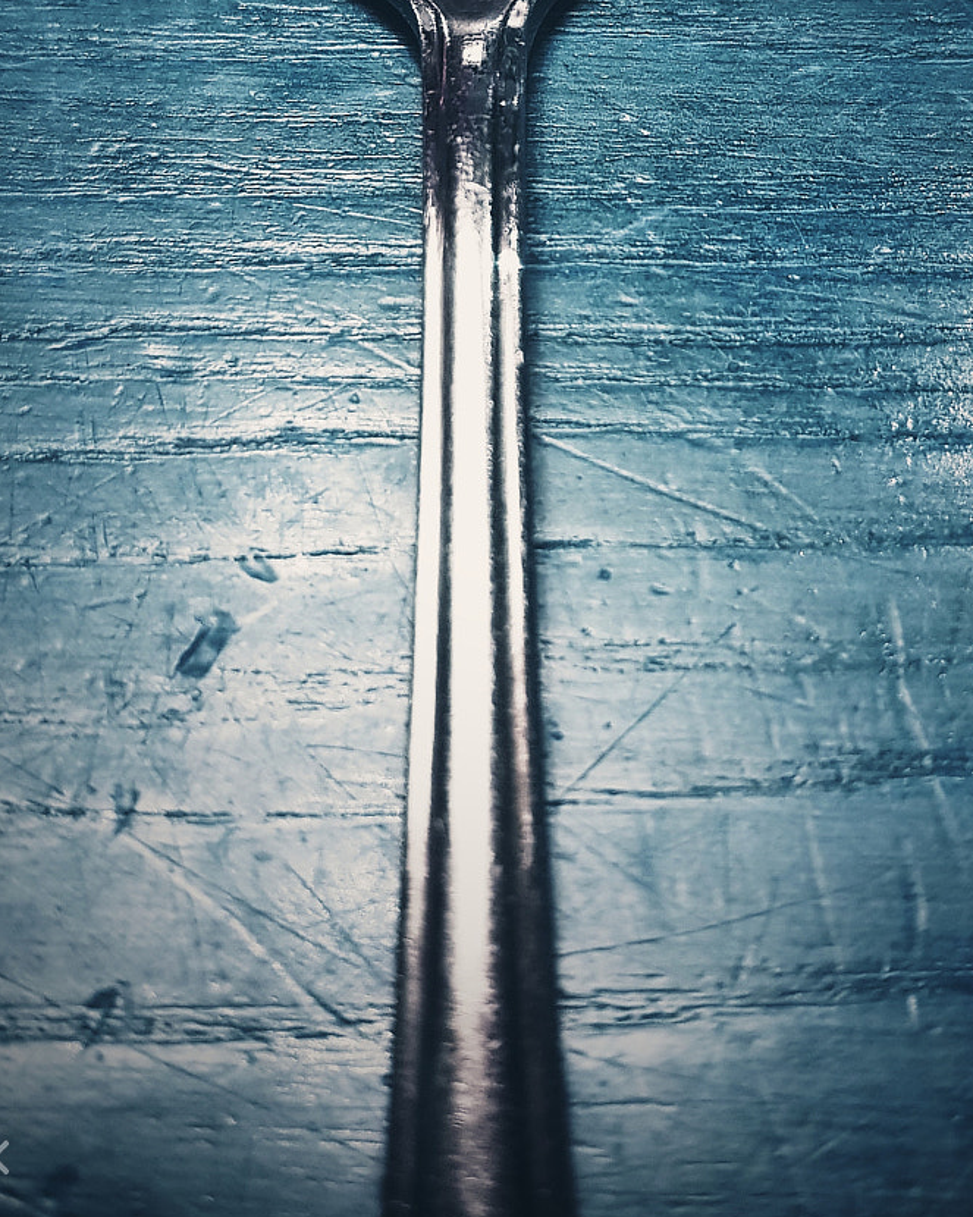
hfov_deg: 30.8
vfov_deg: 36.4
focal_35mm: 49
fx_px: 1764
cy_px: 192
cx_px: 525
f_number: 1.7
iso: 250
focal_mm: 4.2
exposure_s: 1/33
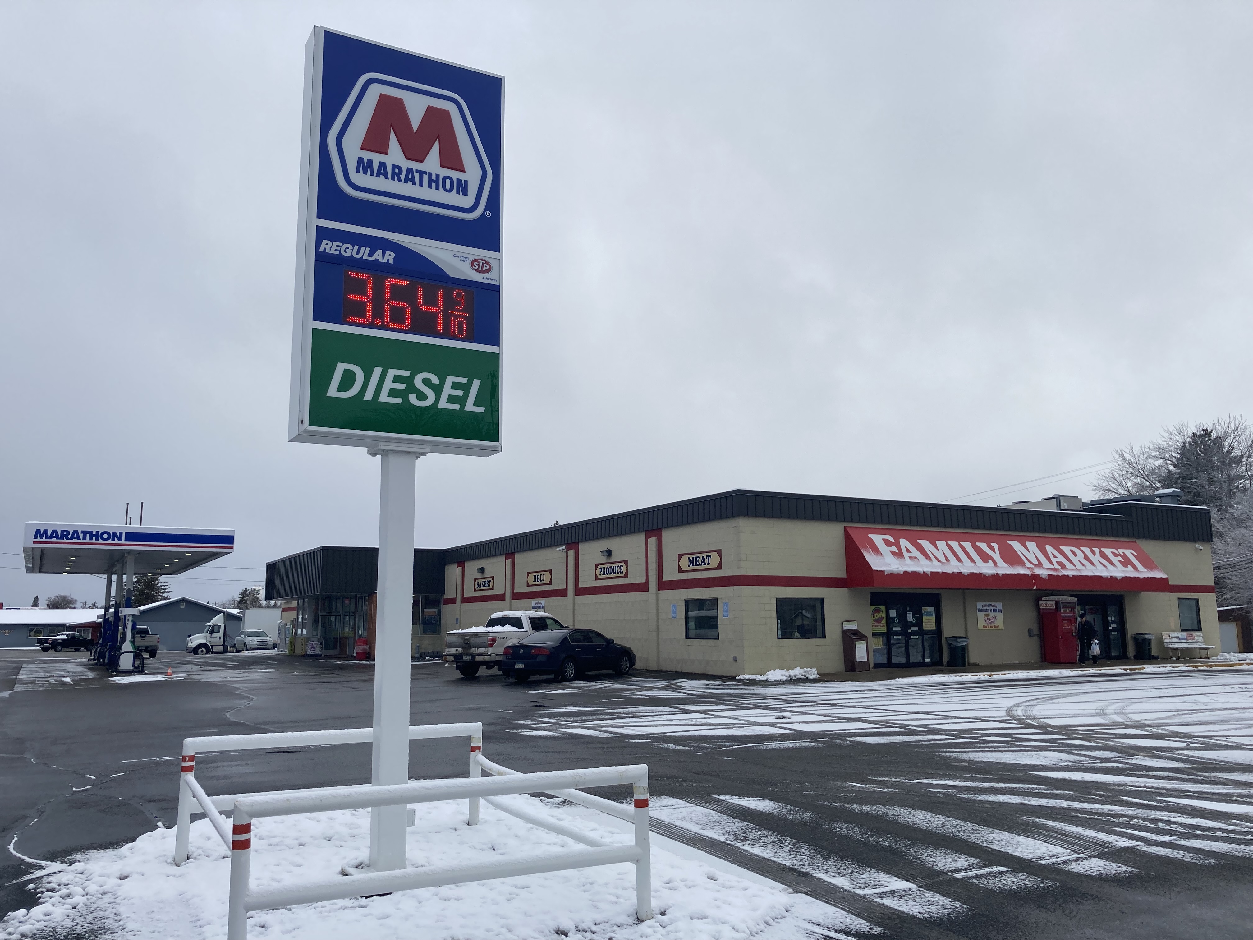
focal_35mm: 28
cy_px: 470
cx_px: 626
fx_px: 1014
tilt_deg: +9.2
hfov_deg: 63.4
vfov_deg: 49.7
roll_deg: +0.0
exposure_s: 1/1333
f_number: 1.8
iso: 20
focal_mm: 3.99
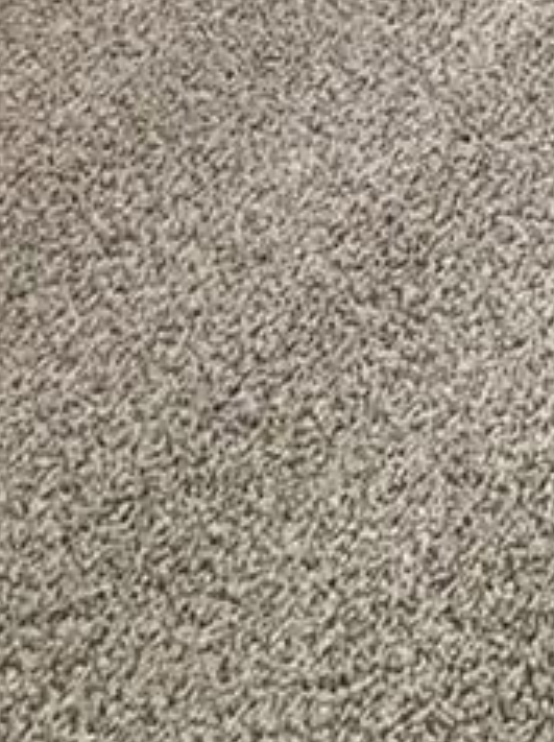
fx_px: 1519
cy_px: -883
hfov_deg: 15.7
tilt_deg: -11.3
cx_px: 1146
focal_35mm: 71
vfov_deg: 16.8
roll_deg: -0.3
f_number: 2.2
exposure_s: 1/120
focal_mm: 2.22
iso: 320
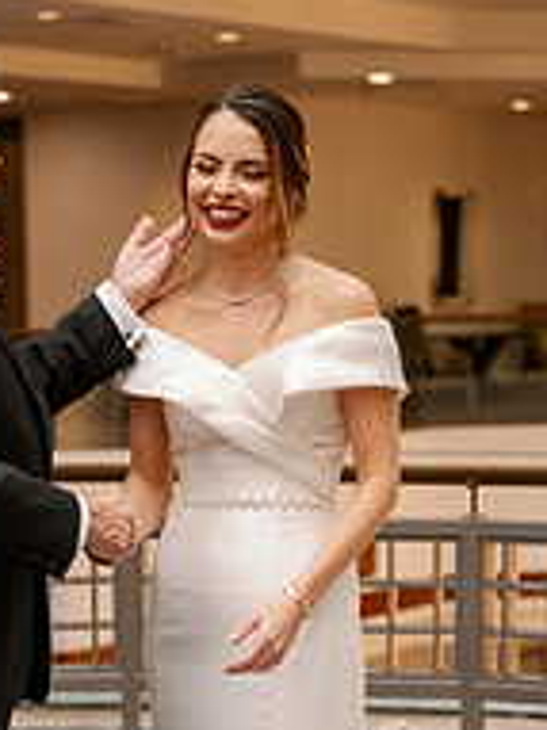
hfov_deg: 11.6
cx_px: 151
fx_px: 2679
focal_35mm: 127
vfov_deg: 15.4
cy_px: 608
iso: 2000
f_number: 2.8
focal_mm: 56
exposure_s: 1/500
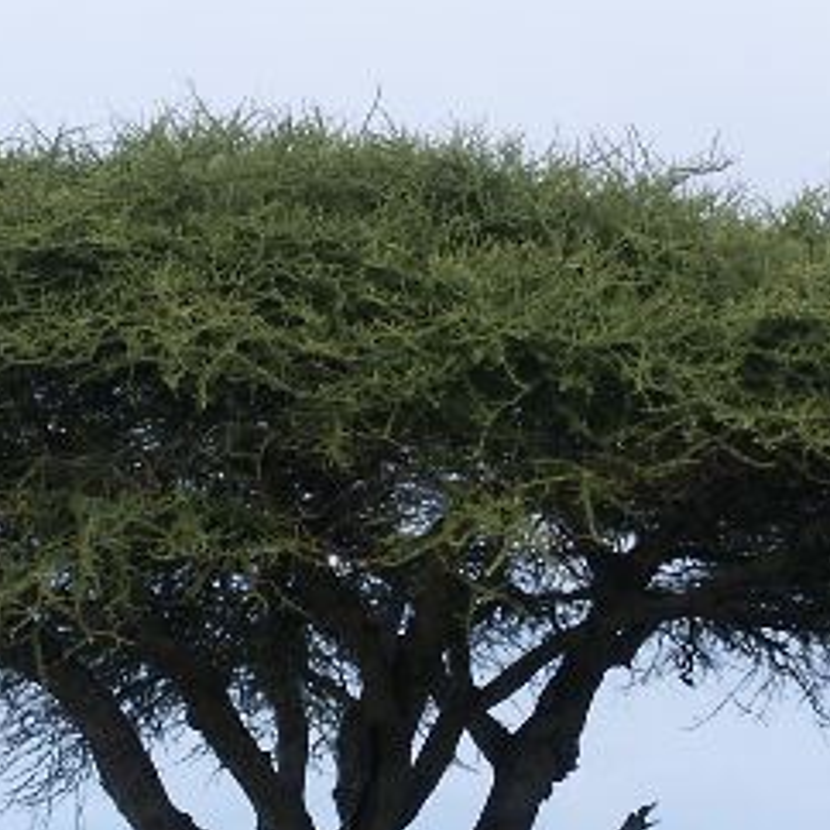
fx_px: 2794
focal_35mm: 103
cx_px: 237
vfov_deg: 16.7
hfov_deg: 16.8
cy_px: 756
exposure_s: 1/60
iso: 64
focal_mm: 9.8
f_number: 8
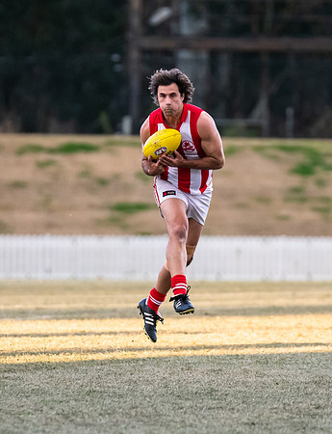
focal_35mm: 539
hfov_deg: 2.8
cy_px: 183
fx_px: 6800
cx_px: 154
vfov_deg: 3.6
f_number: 2.8
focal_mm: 220
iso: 1800
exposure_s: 1/1600
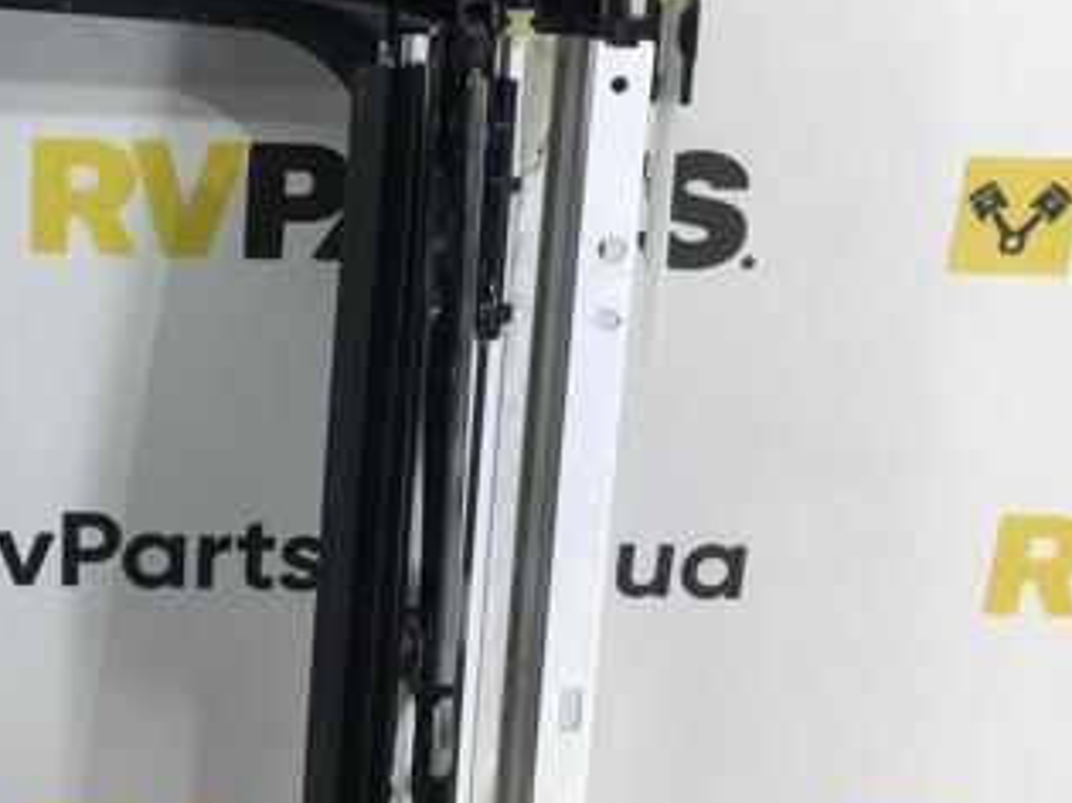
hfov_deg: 31.5
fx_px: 1826
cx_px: 153
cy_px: 340
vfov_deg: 24.8
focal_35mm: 59
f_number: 2.2
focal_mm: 4.15
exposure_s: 1/100
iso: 40
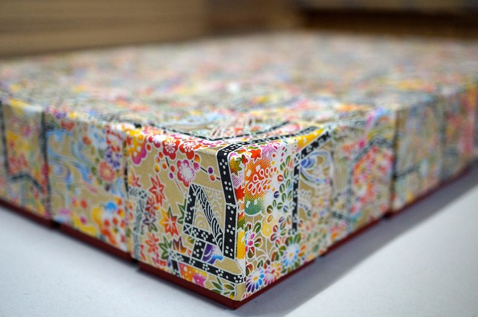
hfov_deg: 43.7
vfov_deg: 29.8
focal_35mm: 45
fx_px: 597
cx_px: 239
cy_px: 158
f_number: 4
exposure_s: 1/60
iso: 1250
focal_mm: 30
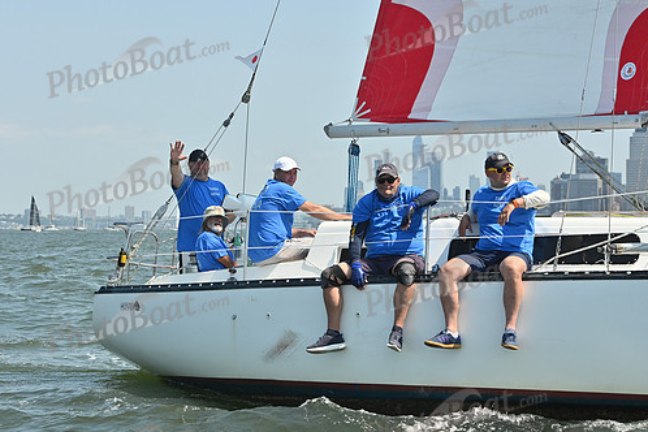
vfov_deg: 13.8
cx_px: 298
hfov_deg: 20.6
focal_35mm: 99
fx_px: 1782
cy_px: 234
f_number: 7.1
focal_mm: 85
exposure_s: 1/1250
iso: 320
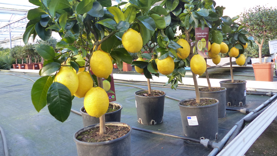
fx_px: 206
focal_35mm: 28
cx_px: 142
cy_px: 53
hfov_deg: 67.9
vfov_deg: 41.0
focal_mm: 4.5
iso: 200
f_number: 2.8
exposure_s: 1/60
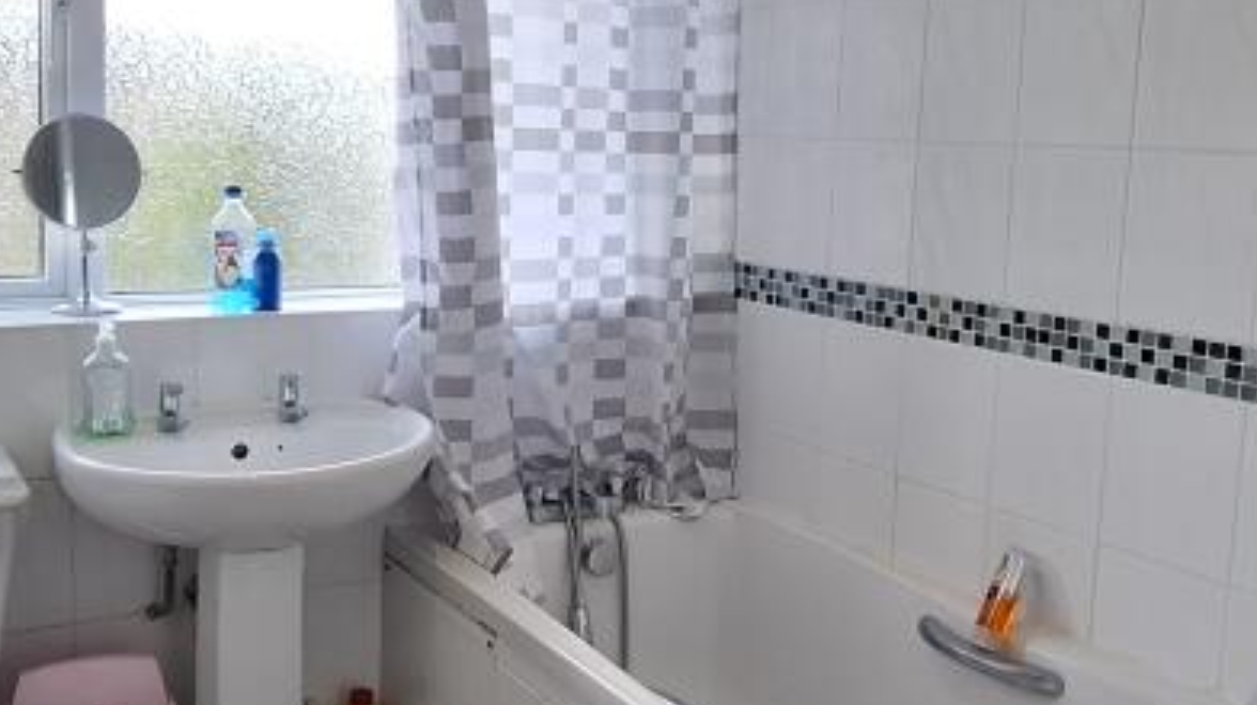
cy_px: 292
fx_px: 1233
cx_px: 513
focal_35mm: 37
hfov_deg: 53.7
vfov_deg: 31.9
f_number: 2.2
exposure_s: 1/50
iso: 50
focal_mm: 1.74
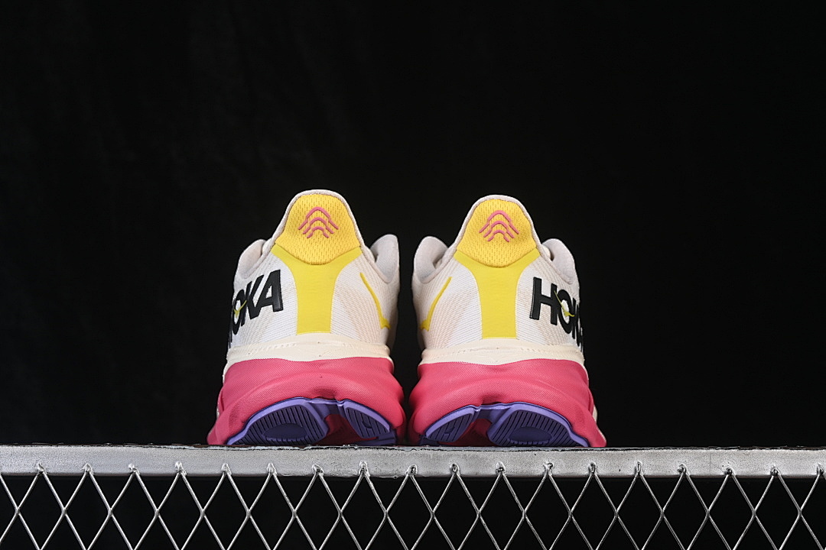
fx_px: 1721
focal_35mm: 75
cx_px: 413
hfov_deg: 27.0
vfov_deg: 18.2
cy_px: 275
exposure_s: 1/80
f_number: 8
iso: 160
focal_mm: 50
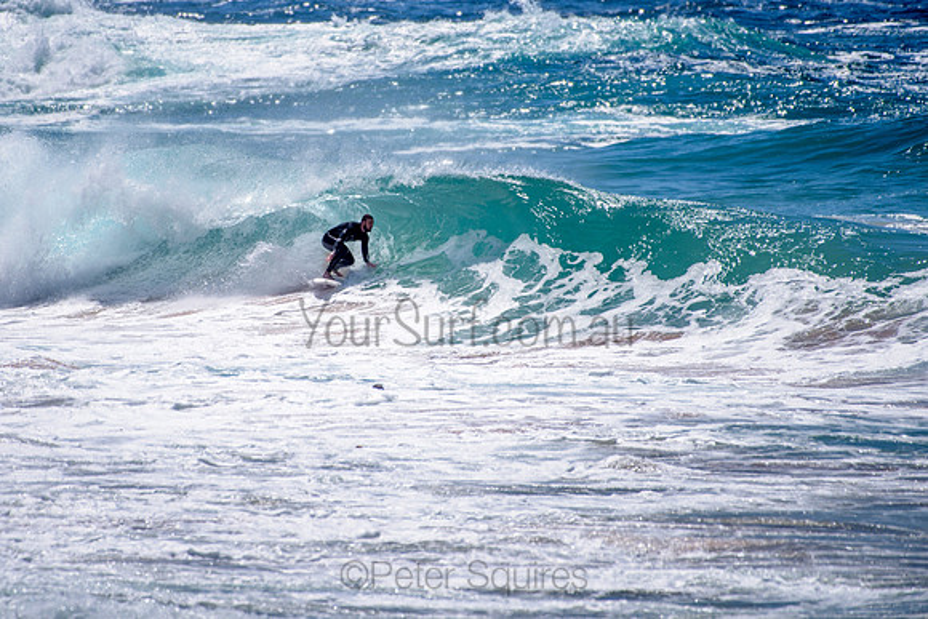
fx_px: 15800
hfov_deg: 3.4
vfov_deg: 2.2
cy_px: 240
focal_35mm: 613
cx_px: 399
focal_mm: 500
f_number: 5.6
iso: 72
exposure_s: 1/2000
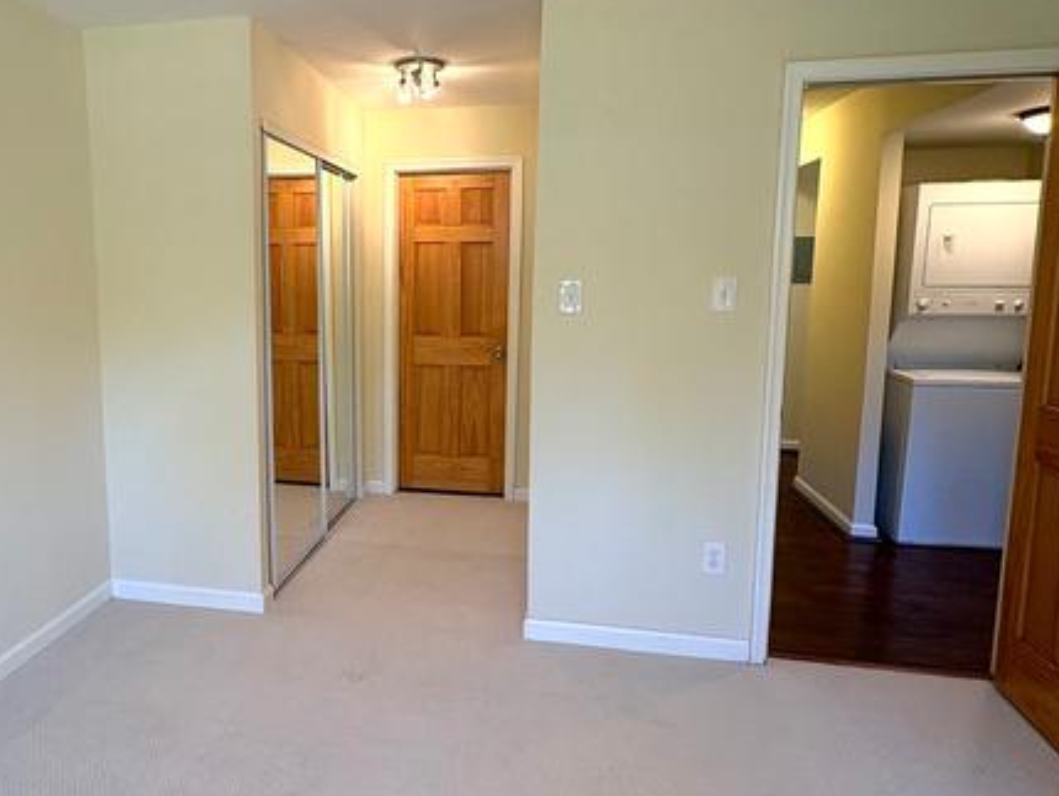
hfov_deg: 68.0
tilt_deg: -6.9
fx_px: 765
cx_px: 382
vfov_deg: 54.9
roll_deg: +0.4
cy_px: 365
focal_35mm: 25
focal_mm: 2.22
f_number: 2.2
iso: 200
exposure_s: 1/120
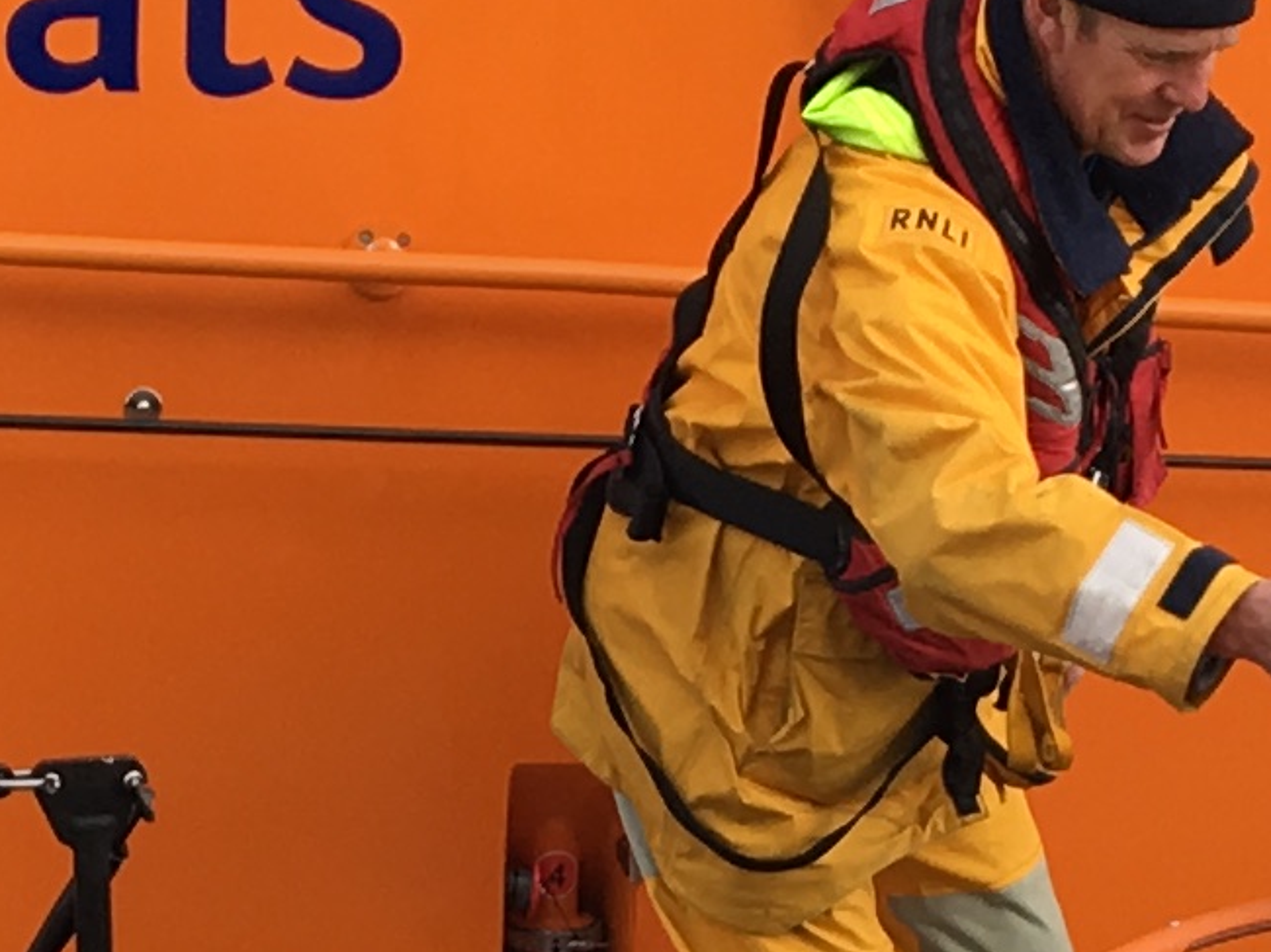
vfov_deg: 8.2
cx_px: 583
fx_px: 6607
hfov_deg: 11.0
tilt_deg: -19.0
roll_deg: -3.5
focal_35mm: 180
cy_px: 1097
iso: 25
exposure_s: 1/276
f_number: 2.2
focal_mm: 4.15
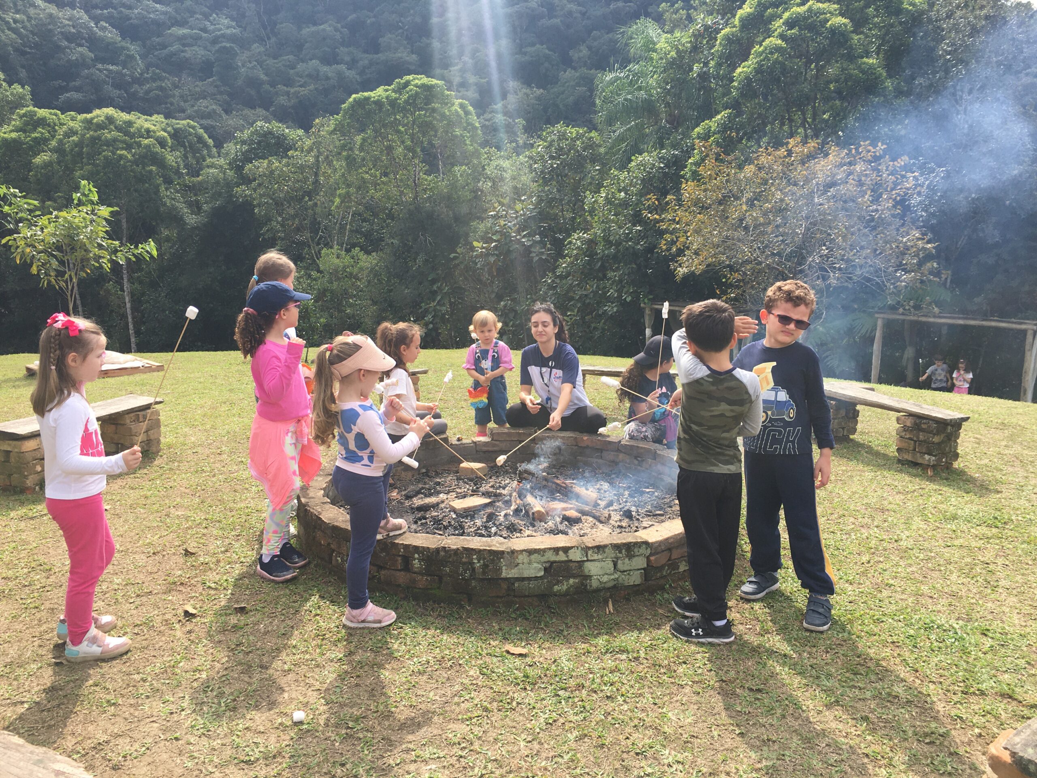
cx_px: 518
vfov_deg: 48.2
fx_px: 869
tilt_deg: -9.5
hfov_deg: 61.7
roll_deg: -1.0
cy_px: 389
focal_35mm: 29
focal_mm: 4.15
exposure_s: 1/574
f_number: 2.2
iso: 25
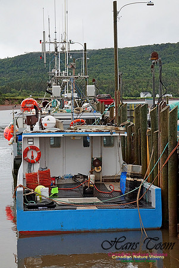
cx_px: 90
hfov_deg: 16.6
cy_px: 134
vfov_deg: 24.6
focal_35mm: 82
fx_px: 614
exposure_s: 1/80
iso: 1000
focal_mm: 55
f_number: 13
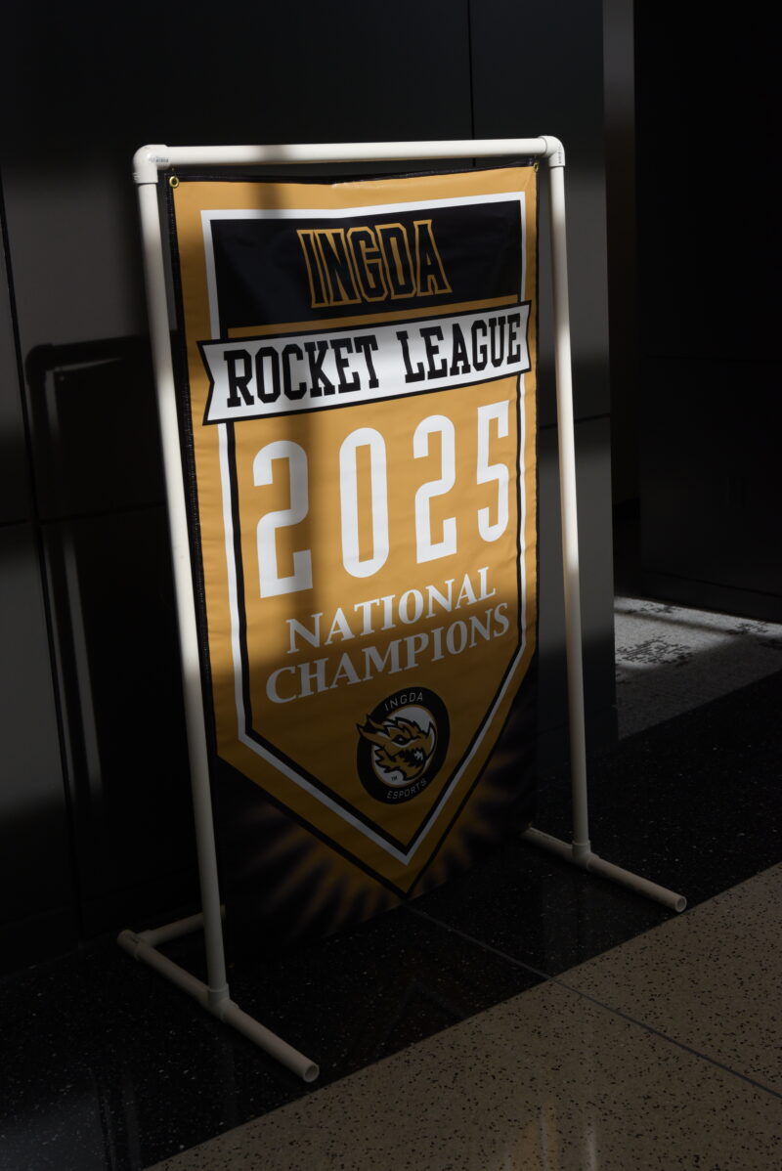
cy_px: 586
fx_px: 1562
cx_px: 391
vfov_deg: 41.1
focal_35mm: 48
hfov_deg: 28.1
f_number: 5
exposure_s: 1/4000
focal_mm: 48
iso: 1000
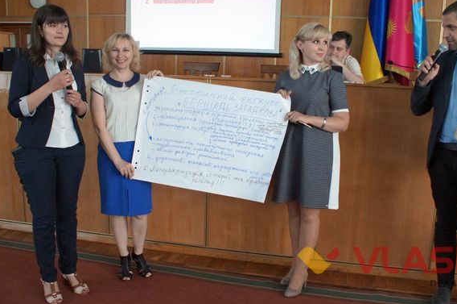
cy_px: 151
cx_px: 249
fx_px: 469
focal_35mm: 37
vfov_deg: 35.8
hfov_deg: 51.9
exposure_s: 1/160
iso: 2000
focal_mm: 20
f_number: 4
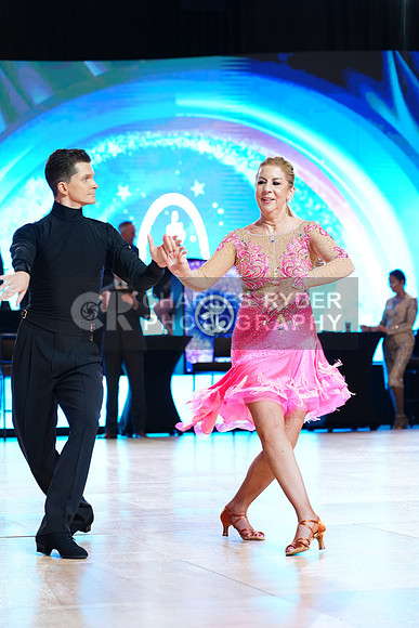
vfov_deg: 19.5
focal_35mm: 105
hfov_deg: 13.0
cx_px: 210
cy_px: 314
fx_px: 1832
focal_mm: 105
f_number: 4
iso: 2000
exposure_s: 1/200
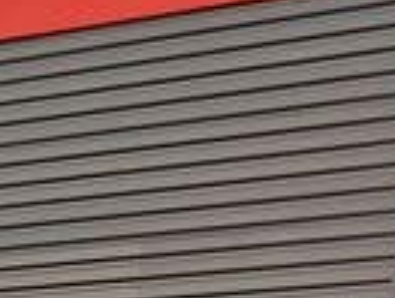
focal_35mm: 140
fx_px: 1602
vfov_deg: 10.0
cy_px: 548
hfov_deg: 12.7
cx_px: 721
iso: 50
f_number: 1.8
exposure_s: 1/1314
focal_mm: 5.4
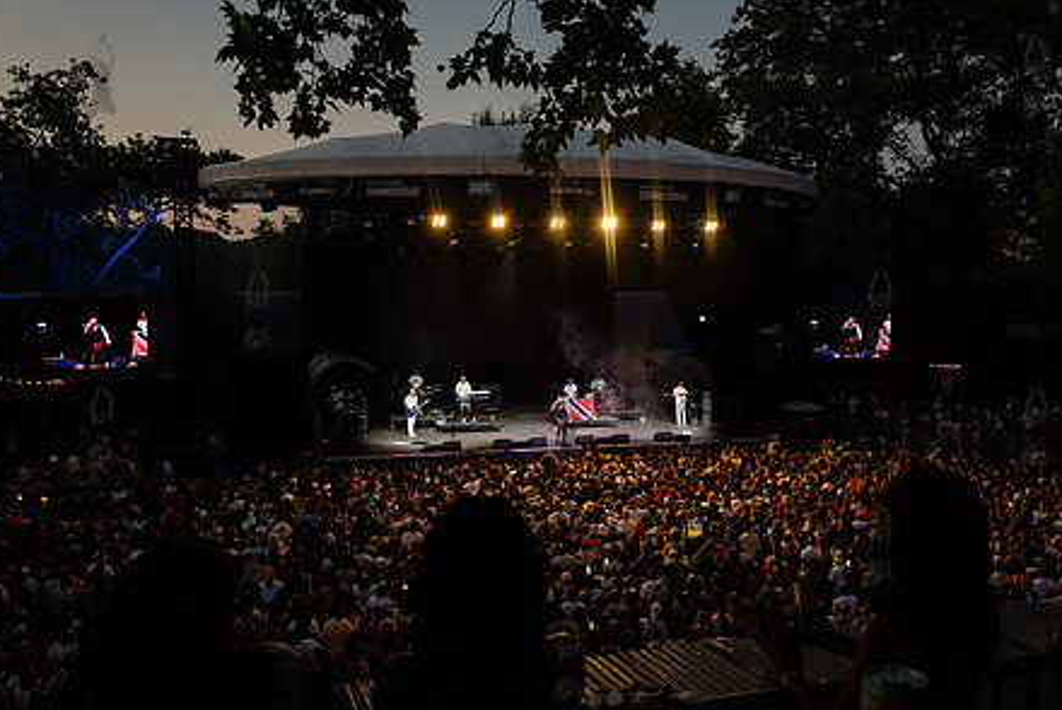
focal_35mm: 33
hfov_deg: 57.2
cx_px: 550
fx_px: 974
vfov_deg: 39.9
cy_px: 424
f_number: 4
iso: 4000
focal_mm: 24
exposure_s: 1/250
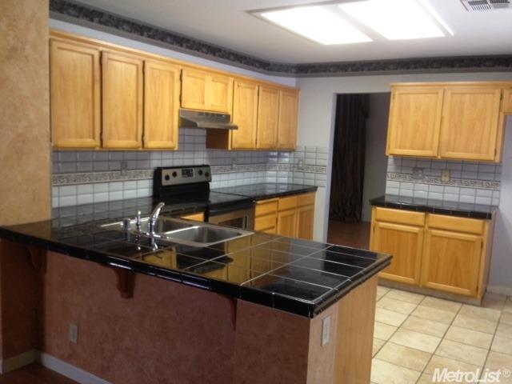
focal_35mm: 33
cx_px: 256
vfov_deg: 42.9
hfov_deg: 55.4
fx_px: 488
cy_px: 192
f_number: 2.4
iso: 125
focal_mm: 4.12
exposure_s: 1/20
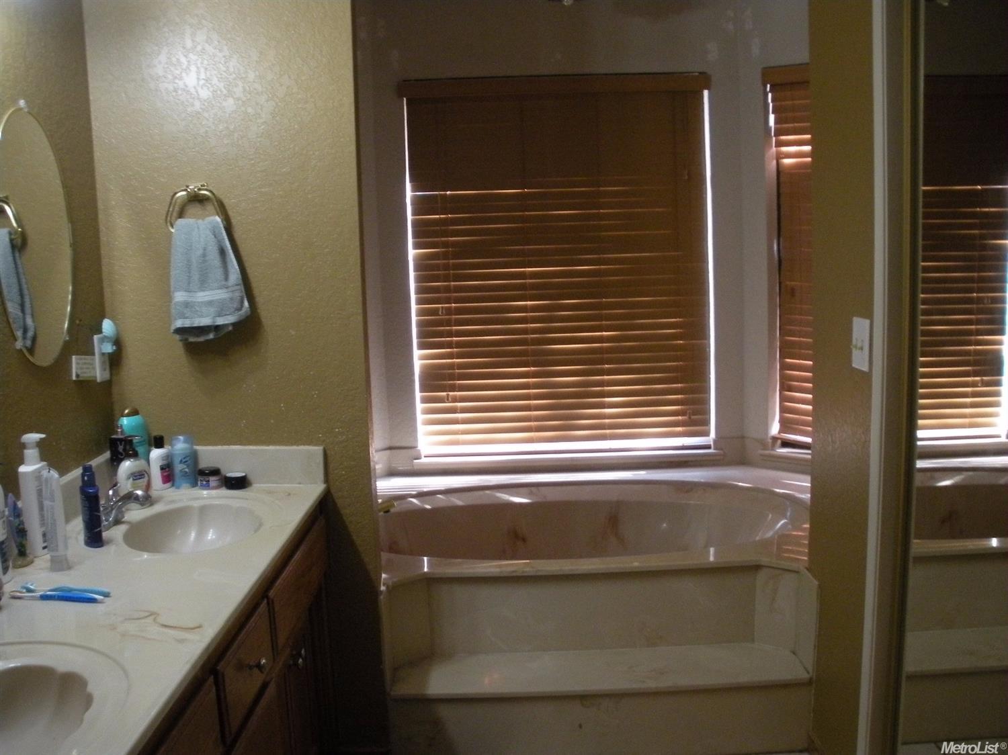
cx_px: 504
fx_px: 1019
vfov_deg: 40.7
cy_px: 378
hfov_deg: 52.6
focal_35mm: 35
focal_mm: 6.3
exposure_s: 1/44.2
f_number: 3.5
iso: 400
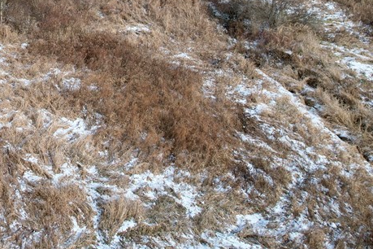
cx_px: -5
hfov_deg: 34.5
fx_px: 539
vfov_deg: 24.0
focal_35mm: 52
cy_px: -37
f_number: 2.8
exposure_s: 1/2000
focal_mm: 8.38
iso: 100
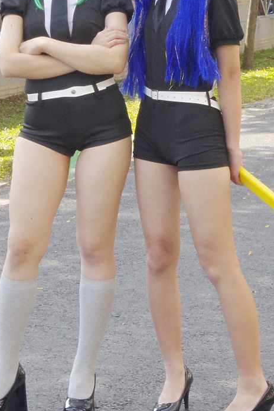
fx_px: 1438
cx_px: 108
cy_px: 129
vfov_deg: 16.2
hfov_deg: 10.9
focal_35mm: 126
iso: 2000
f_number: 5.6
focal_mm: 50
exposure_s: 1/50
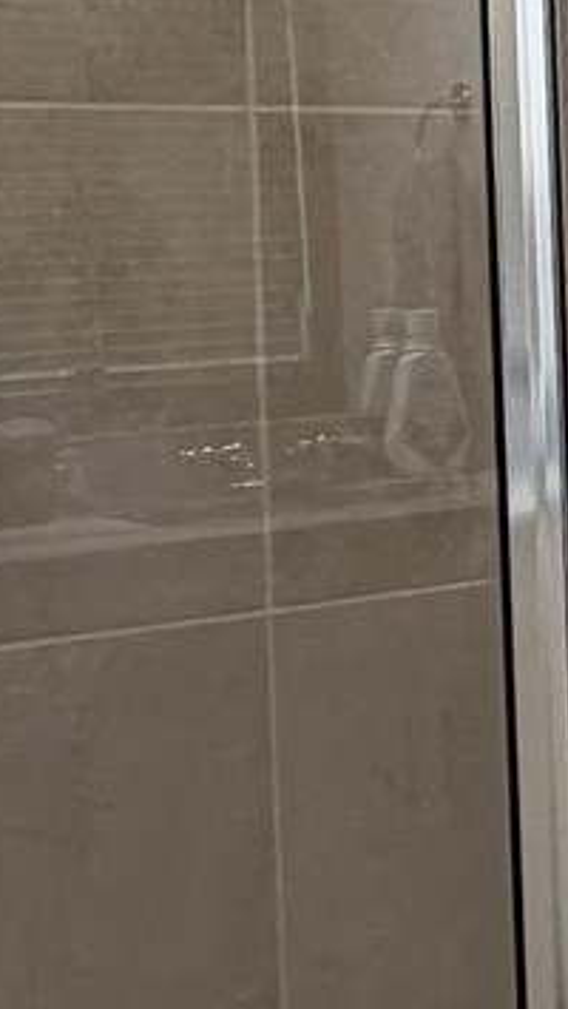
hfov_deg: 8.6
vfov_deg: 23.8
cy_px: 216
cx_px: 2116
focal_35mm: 88
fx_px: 2353
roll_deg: +1.6
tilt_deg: -0.9
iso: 160
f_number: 2.2
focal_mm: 2.22
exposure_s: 1/120
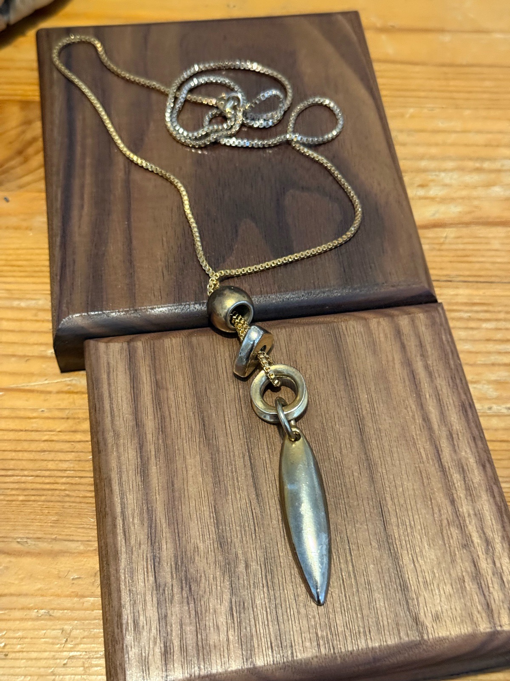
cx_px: 255
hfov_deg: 30.3
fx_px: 943
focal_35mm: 48
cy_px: 340
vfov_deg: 39.7
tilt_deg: -59.2
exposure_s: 1/29
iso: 500
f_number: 1.78
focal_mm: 6.76
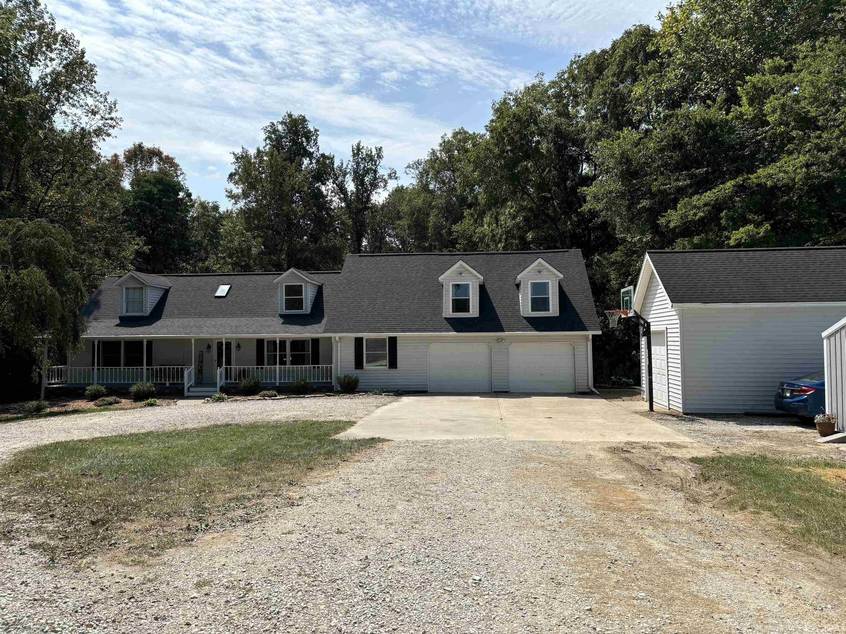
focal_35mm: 26
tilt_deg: +2.2
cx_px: 423
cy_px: 317
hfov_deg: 67.3
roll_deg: +1.1
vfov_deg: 53.1
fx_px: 635
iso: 50
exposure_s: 1/4255
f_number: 1.6
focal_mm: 5.96
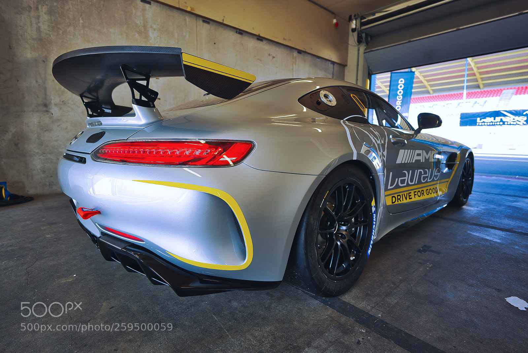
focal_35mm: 18
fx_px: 264
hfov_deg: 90.0
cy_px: 176
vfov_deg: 67.4
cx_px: 264
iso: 100
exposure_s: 1/125
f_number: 2.8
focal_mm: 18
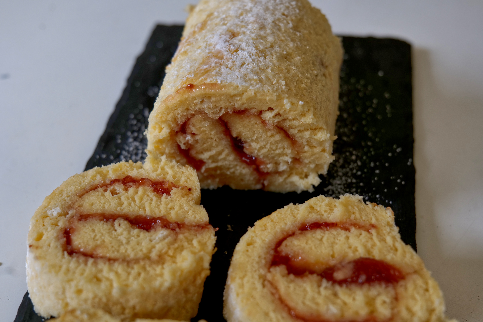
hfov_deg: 33.4
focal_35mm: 60
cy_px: 161
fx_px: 805
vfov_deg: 22.6
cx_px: 242
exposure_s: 1/60
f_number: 7.1
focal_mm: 60
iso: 800
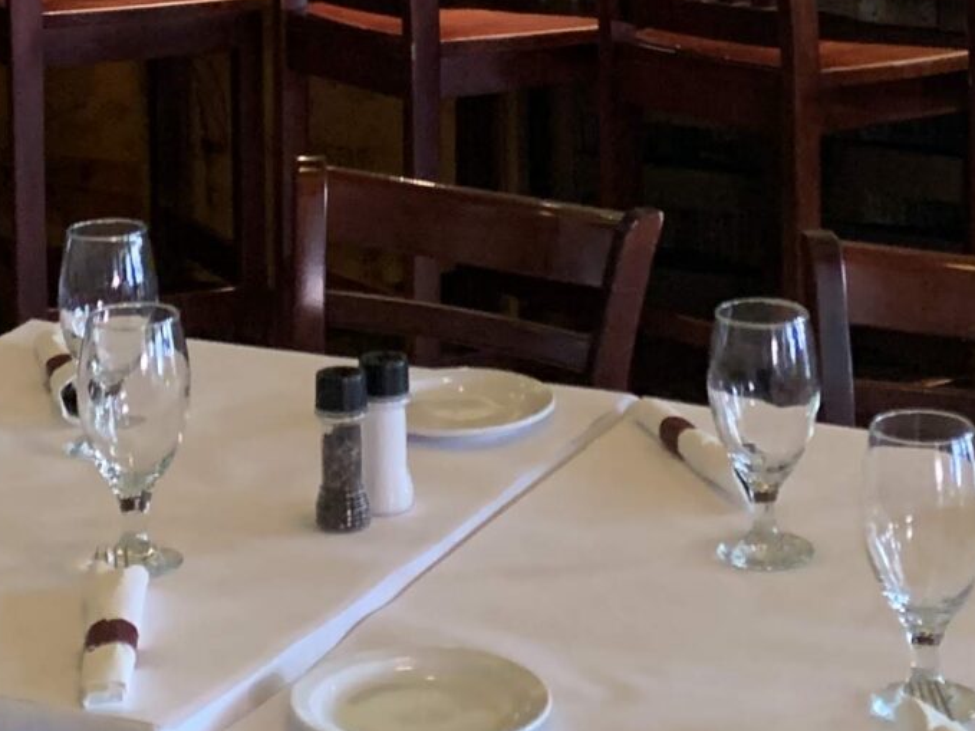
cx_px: 439
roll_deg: -1.1
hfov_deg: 20.0
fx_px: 2760
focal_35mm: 98
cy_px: -299
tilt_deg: -3.4
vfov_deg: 14.3
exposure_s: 1/30
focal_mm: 4.25
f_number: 1.8
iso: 400
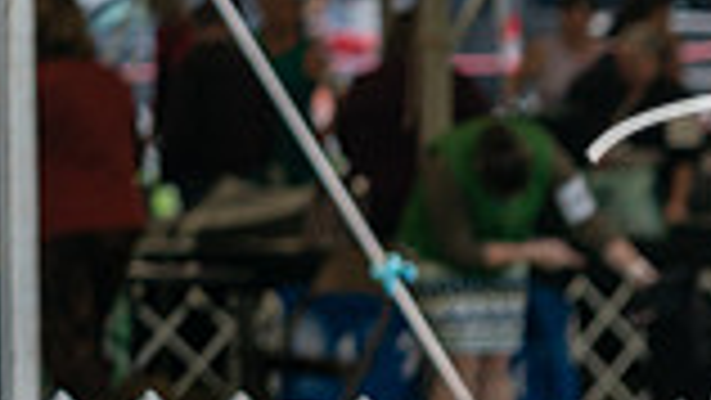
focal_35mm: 373
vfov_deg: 3.3
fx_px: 7035
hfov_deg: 5.7
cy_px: 580
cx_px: 1256
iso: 100
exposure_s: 1/1000
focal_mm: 97
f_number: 2.8
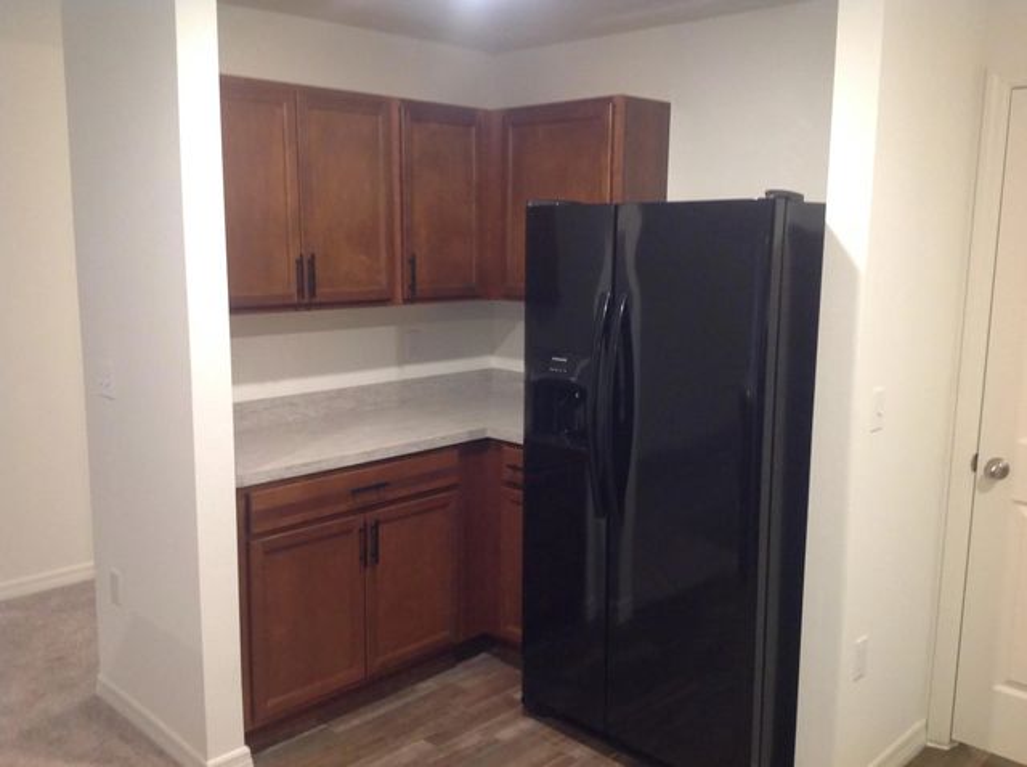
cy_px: 384
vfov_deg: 40.6
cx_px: 514
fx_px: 1037
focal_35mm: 35
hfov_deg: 52.7
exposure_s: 1/15
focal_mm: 4.28
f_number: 2.4
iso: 200
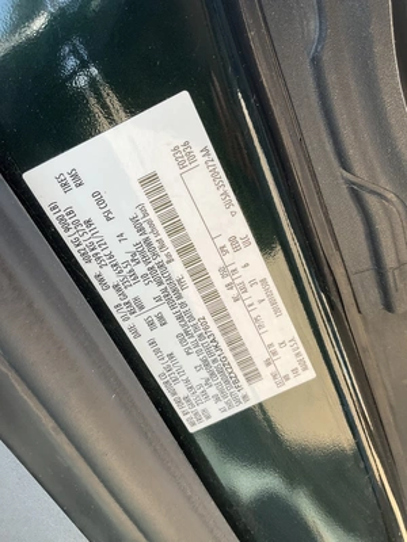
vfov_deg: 61.7
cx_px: 204
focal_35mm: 29
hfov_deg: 48.2
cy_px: 271
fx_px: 455
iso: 25
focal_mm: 3
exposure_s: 1/122
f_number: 1.8
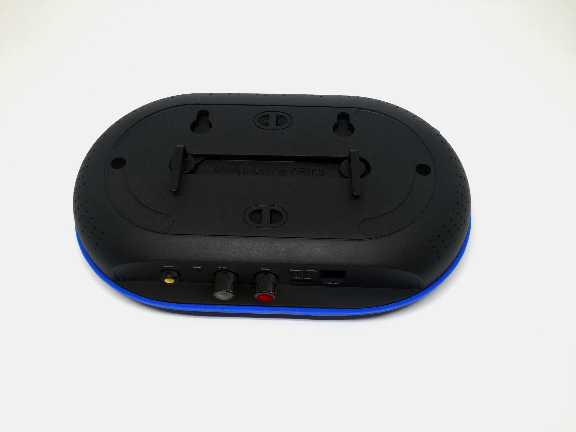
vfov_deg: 48.2
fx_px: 483
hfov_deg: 61.7
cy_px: 216
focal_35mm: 29
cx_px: 288
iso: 32
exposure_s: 1/127
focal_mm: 4.15
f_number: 2.2
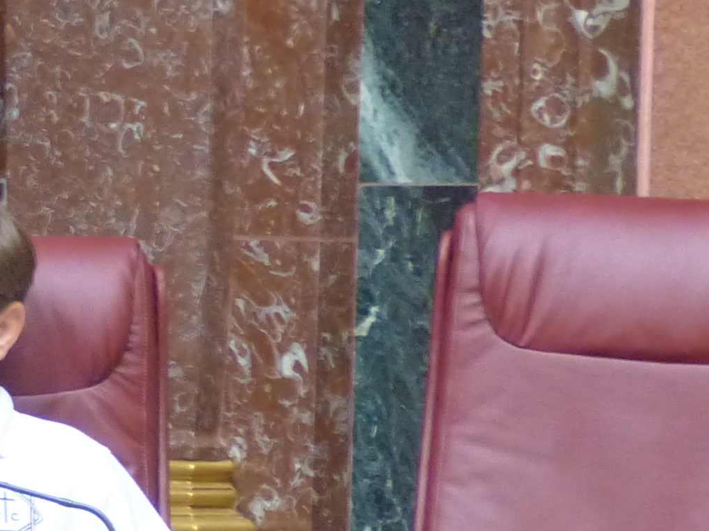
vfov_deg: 4.1
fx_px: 7373
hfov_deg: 5.4
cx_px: -669
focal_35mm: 360
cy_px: 567
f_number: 2.8
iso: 400
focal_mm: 16.4
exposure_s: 1/20
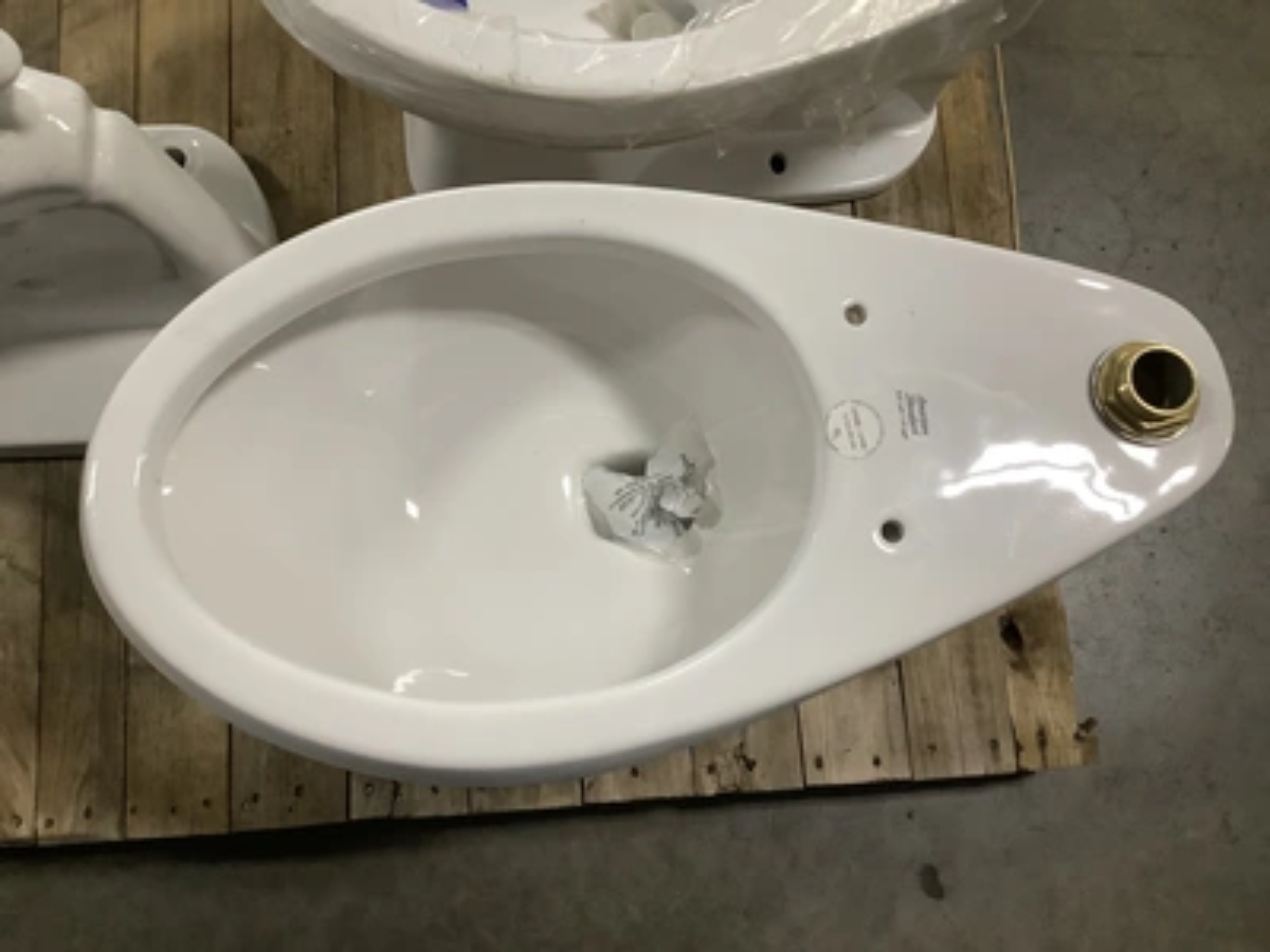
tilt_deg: -79.3
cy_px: 476
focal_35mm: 31
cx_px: 635
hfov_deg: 58.4
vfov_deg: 45.4
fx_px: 1137
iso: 320
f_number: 2.4
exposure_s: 1/60
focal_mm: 3.3
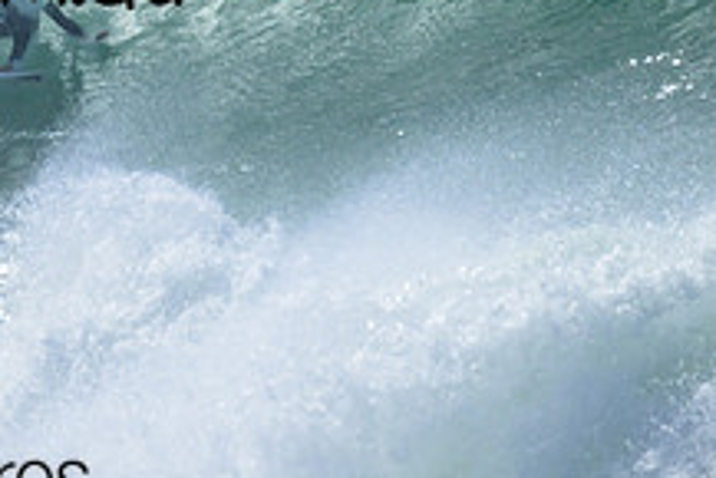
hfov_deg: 0.7
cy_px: -71
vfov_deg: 0.5
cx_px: -165
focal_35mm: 2994
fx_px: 59585
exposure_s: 1/3200
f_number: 10
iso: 400
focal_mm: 1120
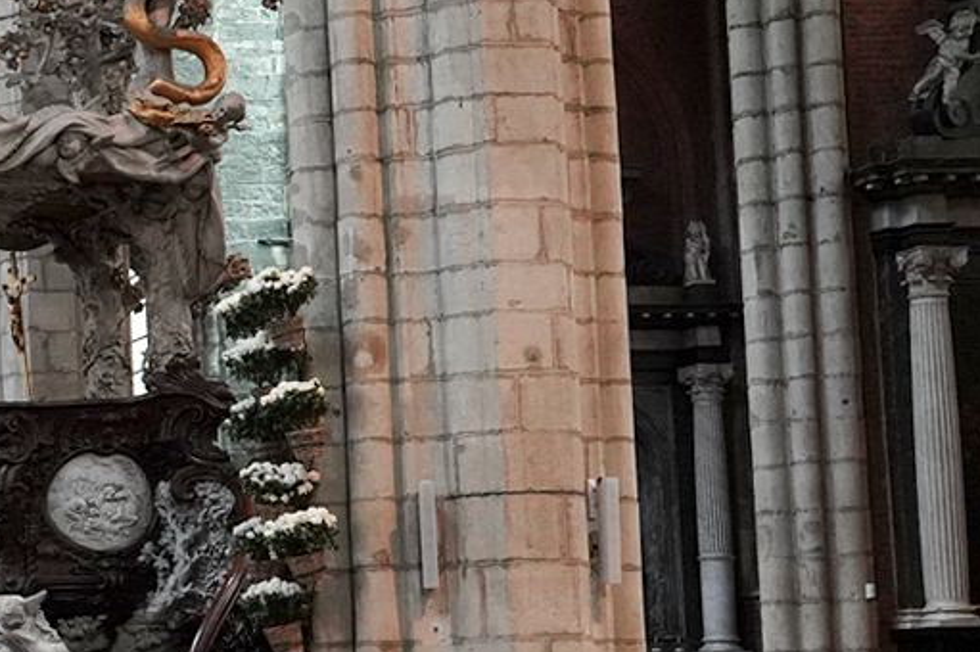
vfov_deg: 14.4
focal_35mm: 94
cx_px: -805
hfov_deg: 17.4
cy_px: 531
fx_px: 2557
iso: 3200
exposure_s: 1/80
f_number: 5
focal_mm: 24
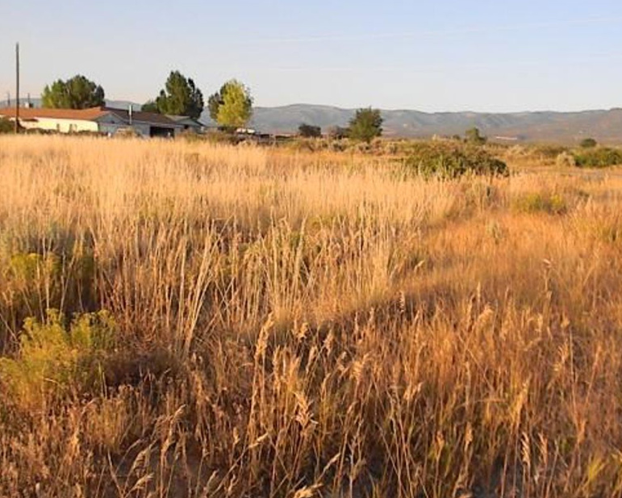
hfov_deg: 51.3
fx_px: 644
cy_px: 258
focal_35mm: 35
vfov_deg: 42.2
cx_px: 362
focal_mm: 5
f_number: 7
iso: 640
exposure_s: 1/319
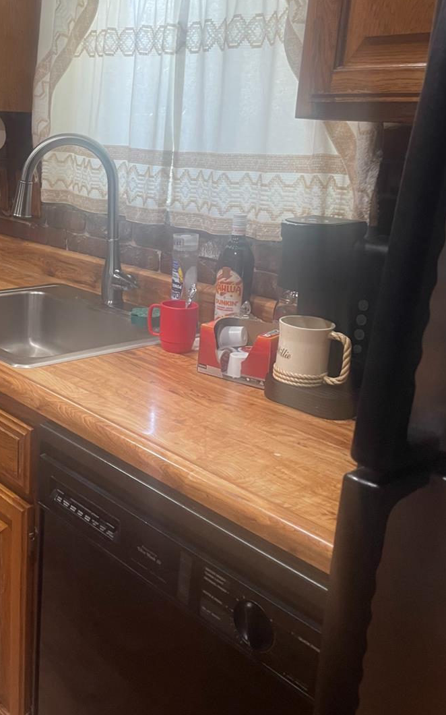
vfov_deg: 50.4
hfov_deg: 31.8
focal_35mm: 39
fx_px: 759
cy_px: 341
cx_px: 79
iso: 125
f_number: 1.6
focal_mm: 4.2
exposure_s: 1/60
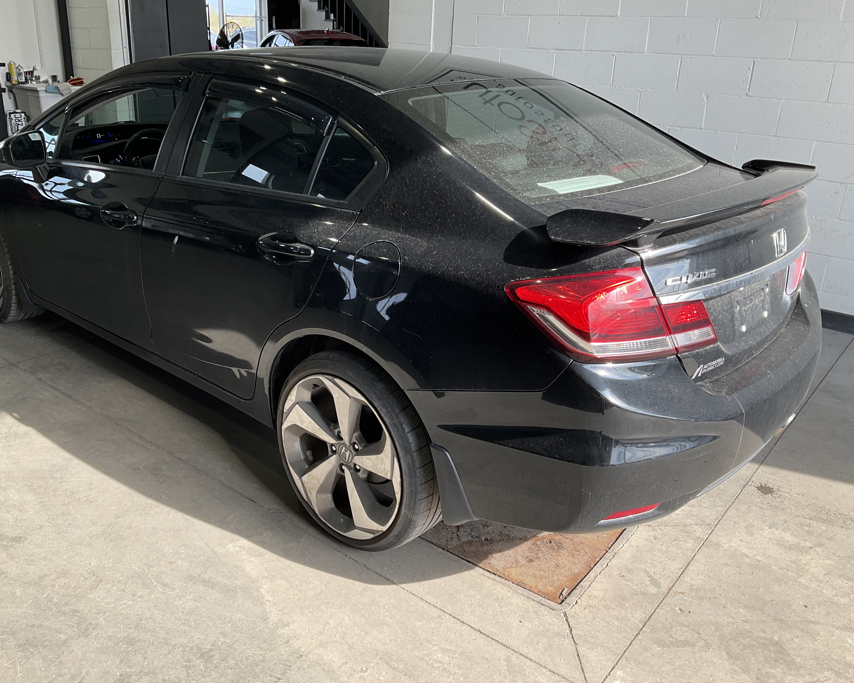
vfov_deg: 47.1
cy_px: 337
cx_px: 387
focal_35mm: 31
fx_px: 783
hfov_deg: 57.1
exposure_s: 1/206
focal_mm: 3
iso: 20
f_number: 1.8
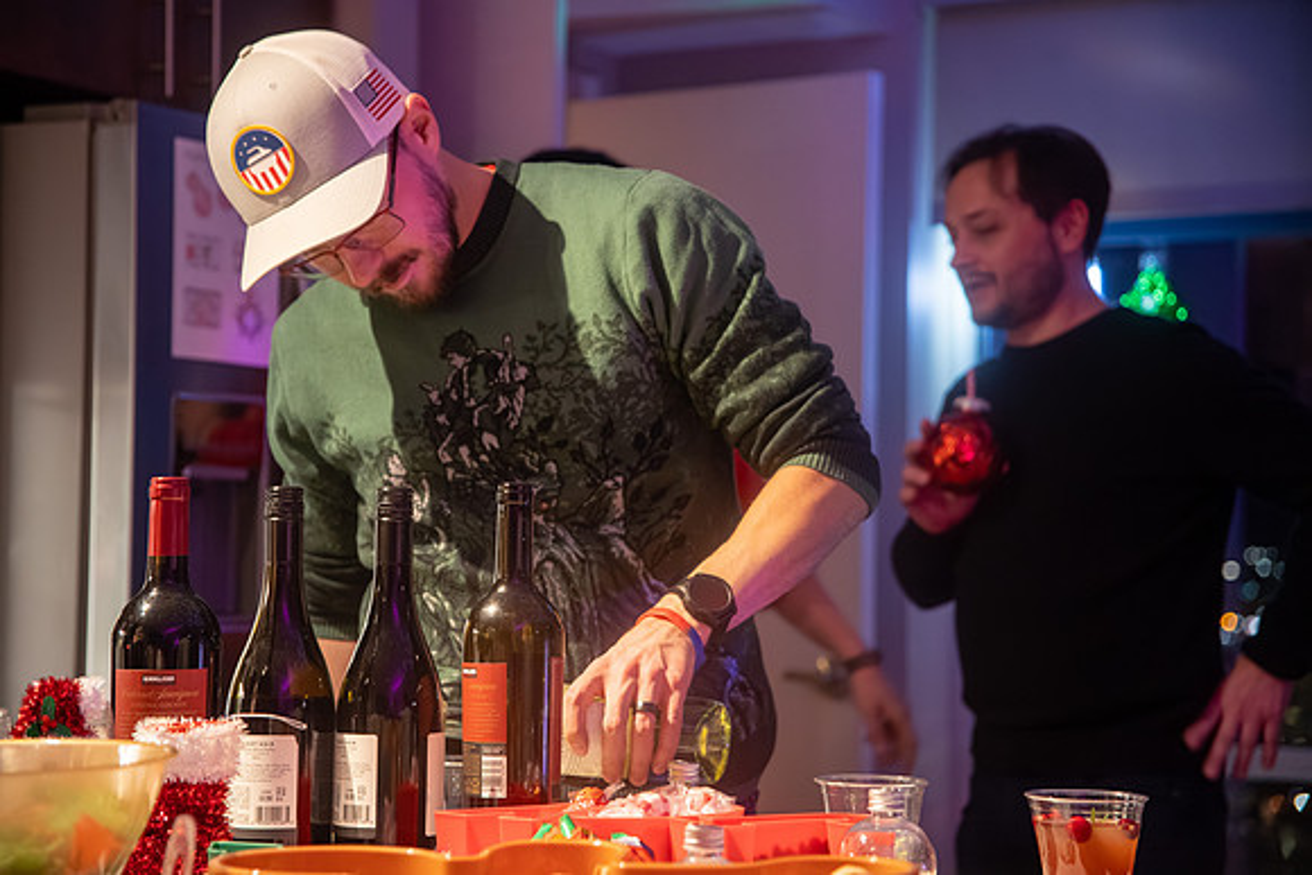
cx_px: 656
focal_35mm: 85
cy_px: 438
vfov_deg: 16.1
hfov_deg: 23.9
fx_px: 3098
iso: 2500
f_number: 4.5
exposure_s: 1/50
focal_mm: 85
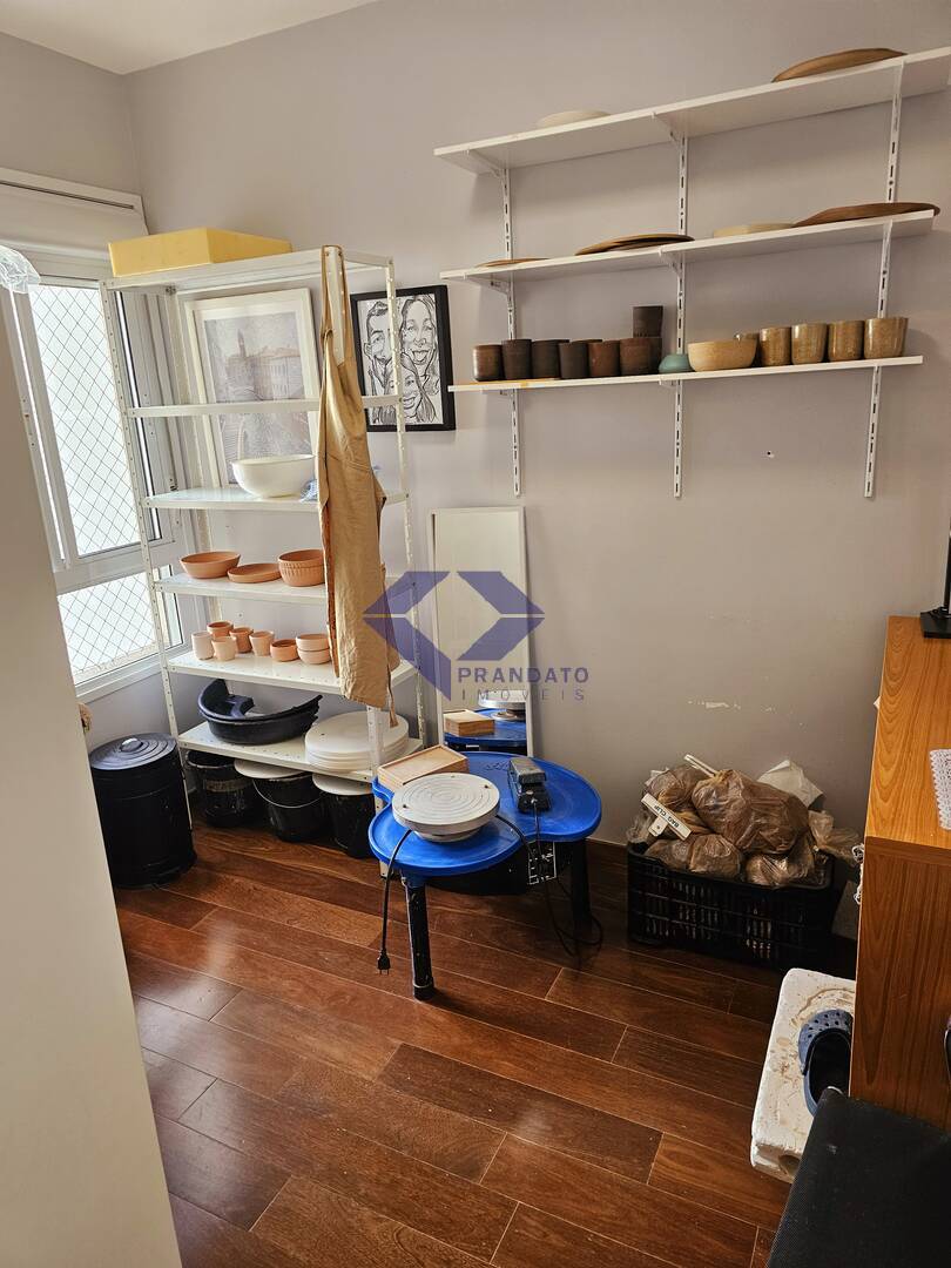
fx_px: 843
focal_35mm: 23
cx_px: 476
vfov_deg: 73.9
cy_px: 634
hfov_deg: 58.9
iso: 200
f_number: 1.7
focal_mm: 6.3
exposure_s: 1/120
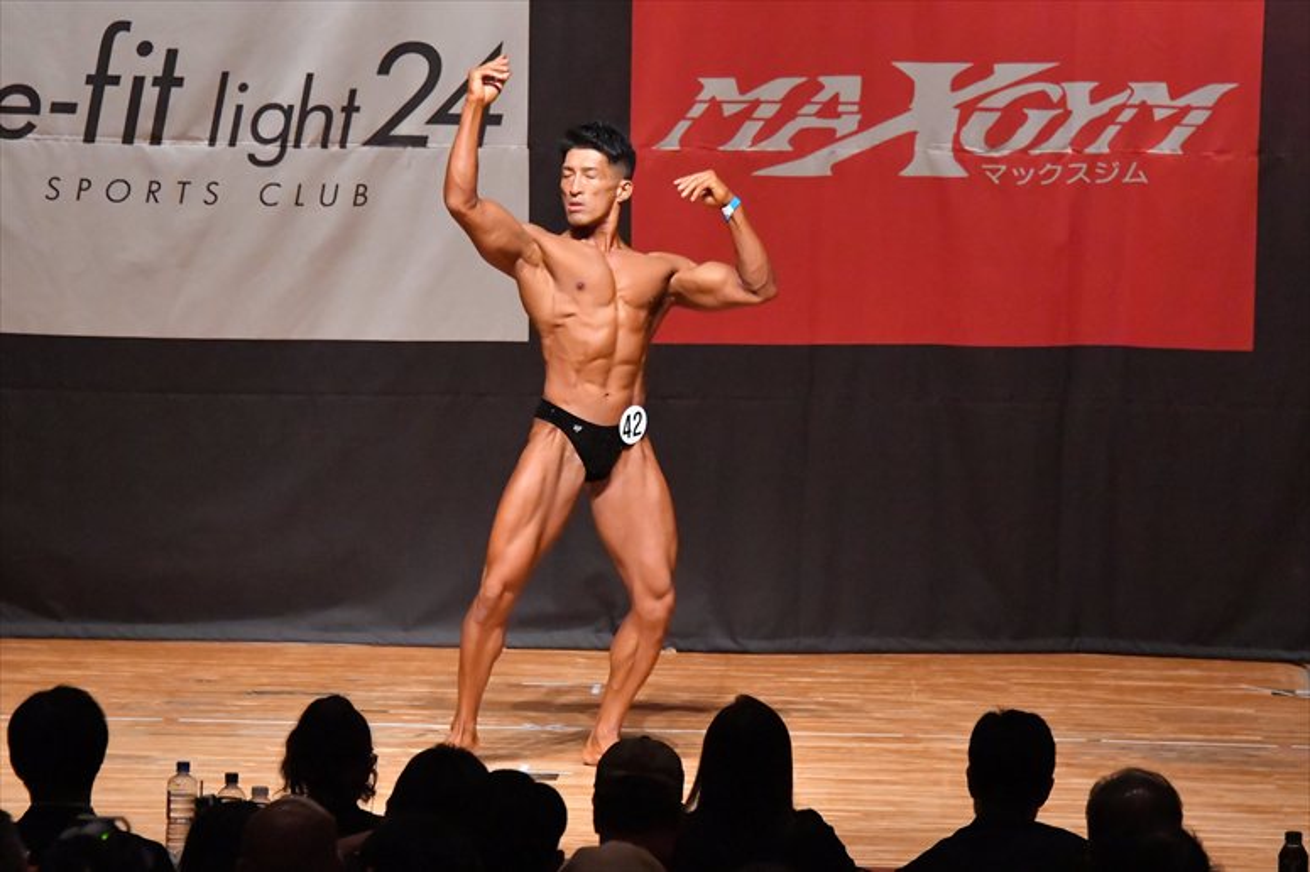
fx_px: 8184
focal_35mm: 225
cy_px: 436
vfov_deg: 6.1
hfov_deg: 9.2
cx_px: 655
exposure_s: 1/400
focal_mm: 150
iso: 12800
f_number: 5.6
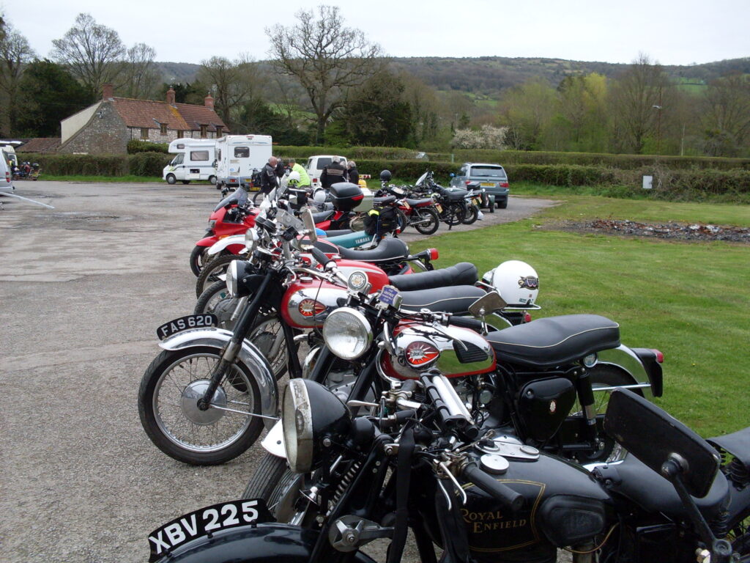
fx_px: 823
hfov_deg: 49.0
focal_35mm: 38
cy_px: 282
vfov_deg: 37.7
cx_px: 375
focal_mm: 6.3
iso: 80
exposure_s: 1/500
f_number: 2.8
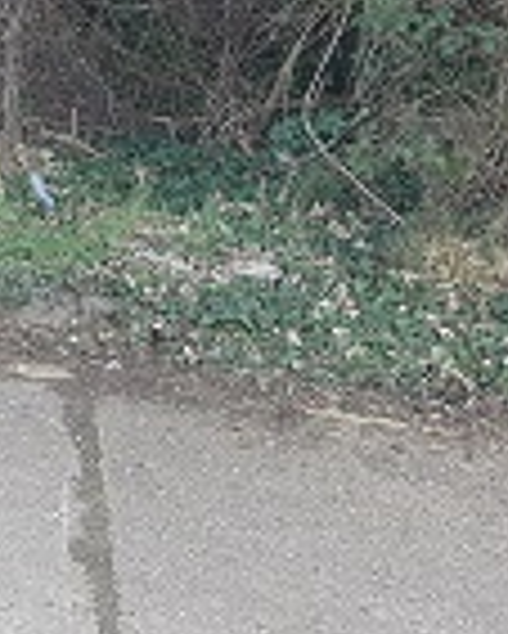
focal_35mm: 72
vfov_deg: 25.3
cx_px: -333
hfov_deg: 18.1
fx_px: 1352
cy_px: 22
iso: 50
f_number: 1.7
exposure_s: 1/166
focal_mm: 4.2
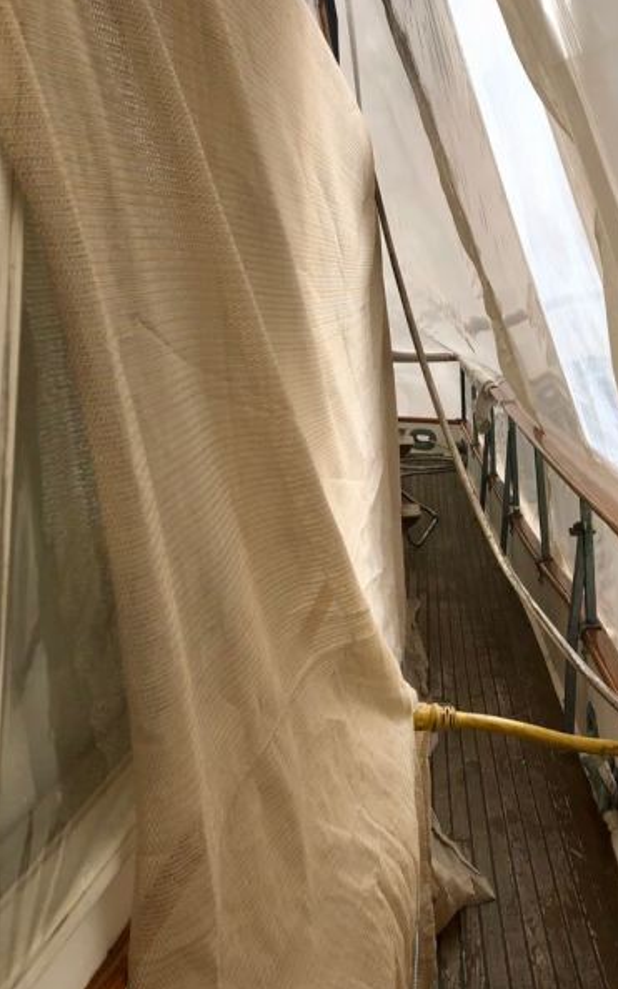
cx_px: 573
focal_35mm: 40
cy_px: 494
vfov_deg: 49.3
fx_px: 1078
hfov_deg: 30.4
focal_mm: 3.99
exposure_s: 1/484
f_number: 1.8
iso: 20
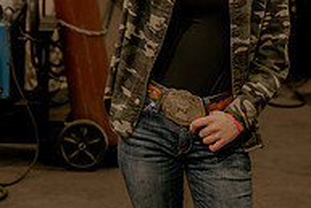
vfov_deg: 10.3
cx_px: 176
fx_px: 1107
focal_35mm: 128
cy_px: -131
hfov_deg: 16.0
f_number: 2.8
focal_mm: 55
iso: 500
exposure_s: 1/100
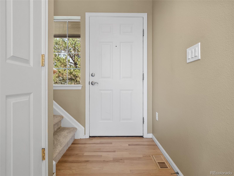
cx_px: 117
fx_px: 122
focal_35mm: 18
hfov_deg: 87.8
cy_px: 88
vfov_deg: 71.6
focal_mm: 9
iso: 200
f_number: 9
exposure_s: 1/2
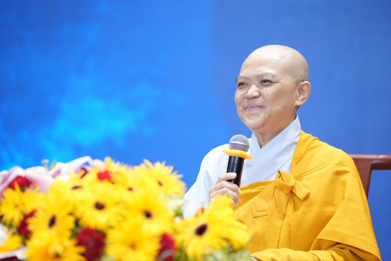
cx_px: 196
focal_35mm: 116
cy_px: 130
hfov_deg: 17.6
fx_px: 1260
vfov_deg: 11.8
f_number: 2.8
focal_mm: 116
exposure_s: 1/160
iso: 3200
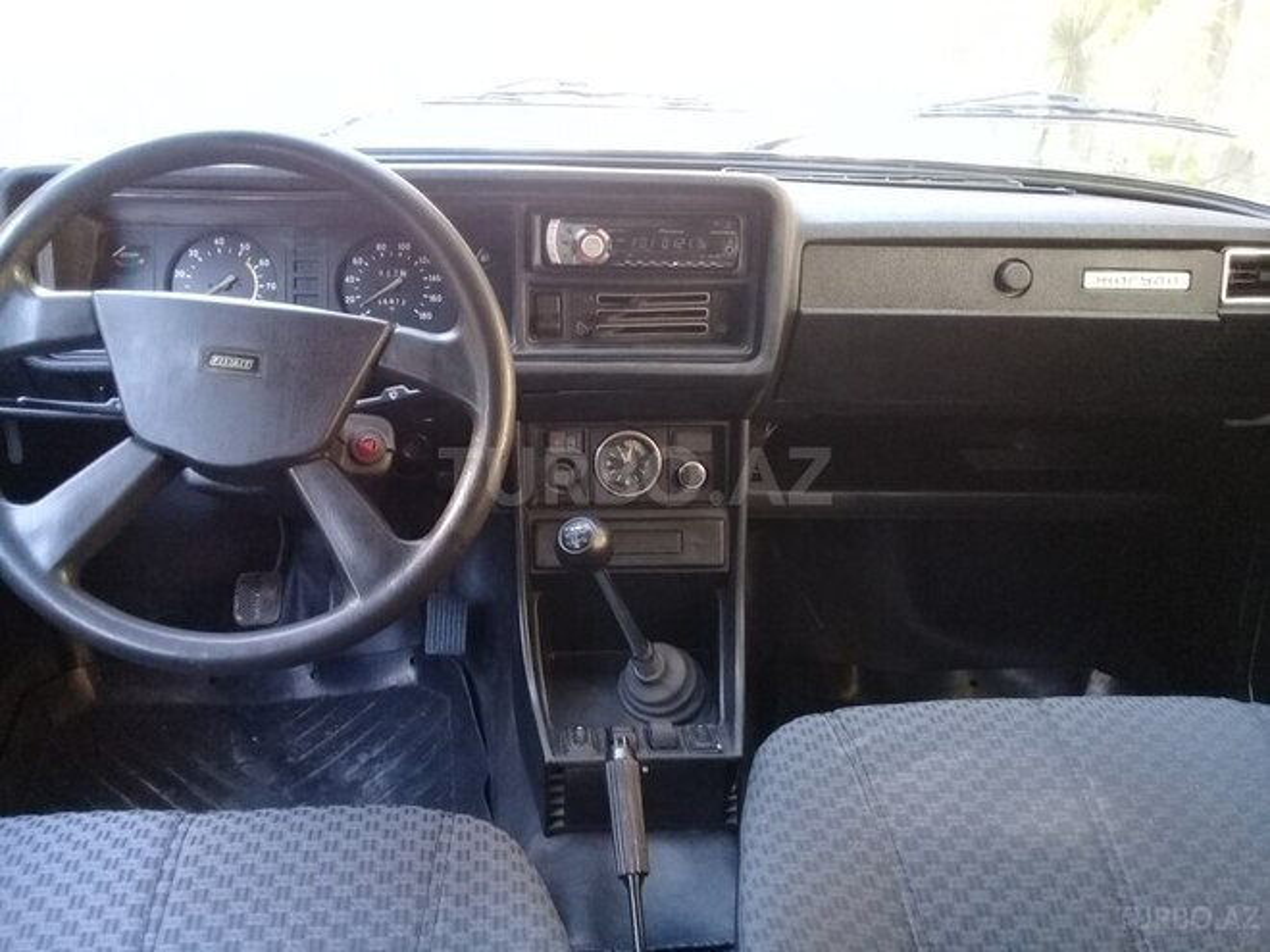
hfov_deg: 58.4
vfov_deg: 45.4
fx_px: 1137
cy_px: 476
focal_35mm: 31
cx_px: 635
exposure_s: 1/33
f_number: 2.2
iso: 200
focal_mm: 3.3
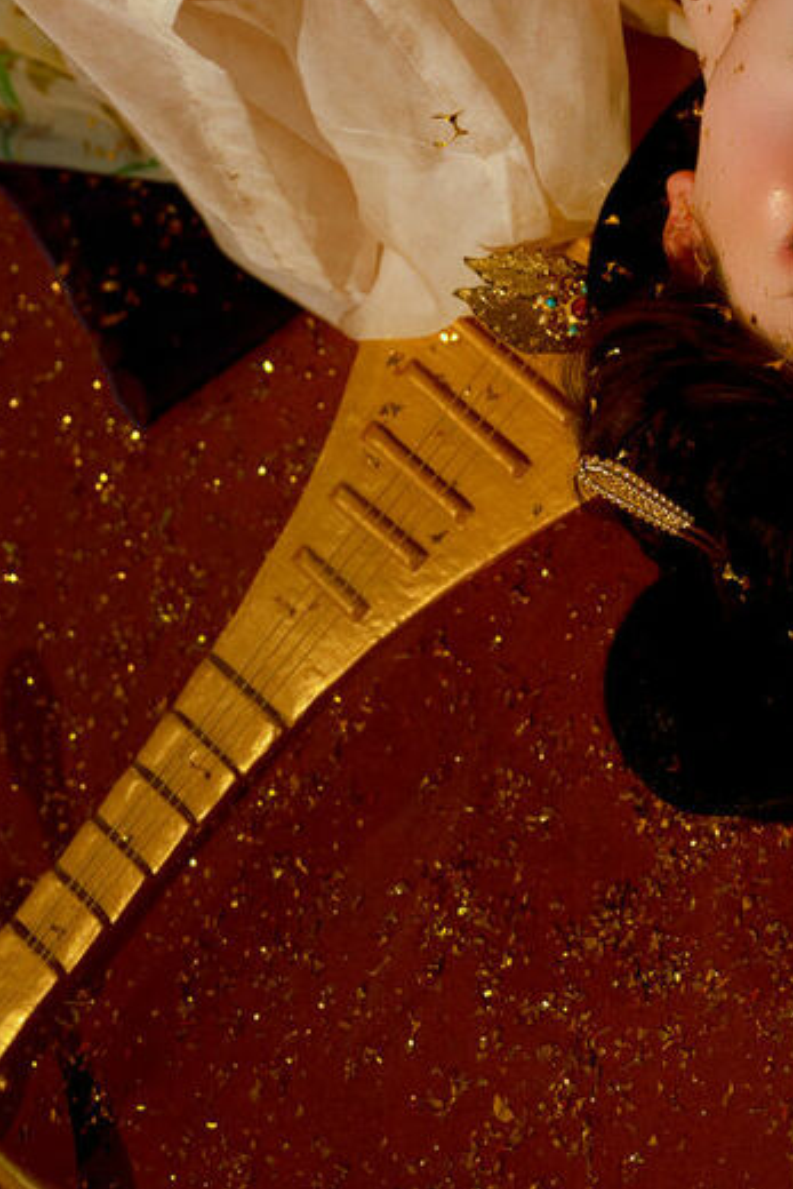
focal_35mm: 103
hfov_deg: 12.9
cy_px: -340
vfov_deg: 18.5
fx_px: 3401
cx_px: 999
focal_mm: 34
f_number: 2.8
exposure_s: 1/400
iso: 1000
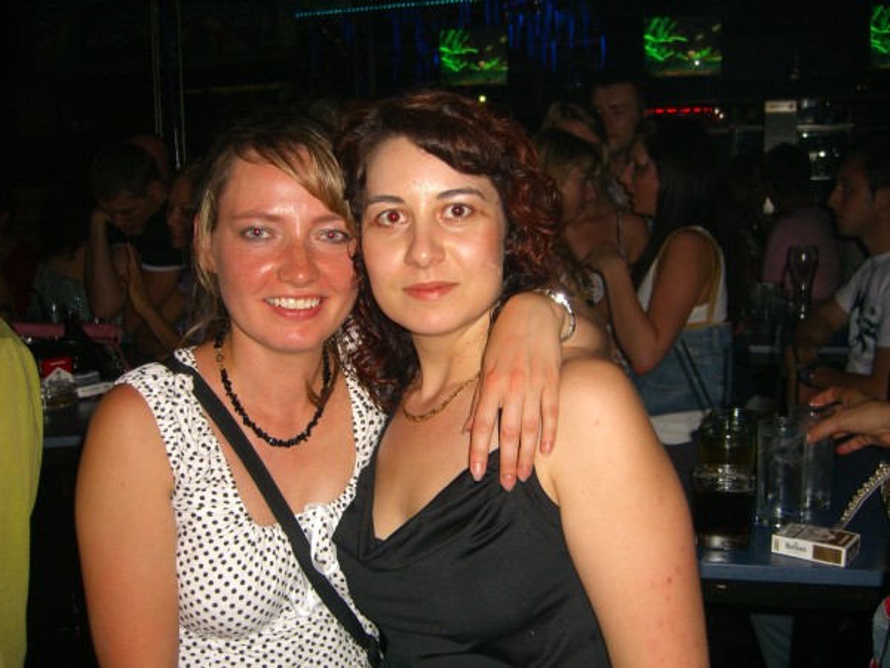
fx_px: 977
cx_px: 445
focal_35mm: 38
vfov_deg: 37.7
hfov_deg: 49.0
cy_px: 334
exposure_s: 1/60
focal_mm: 7.9
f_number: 2.8
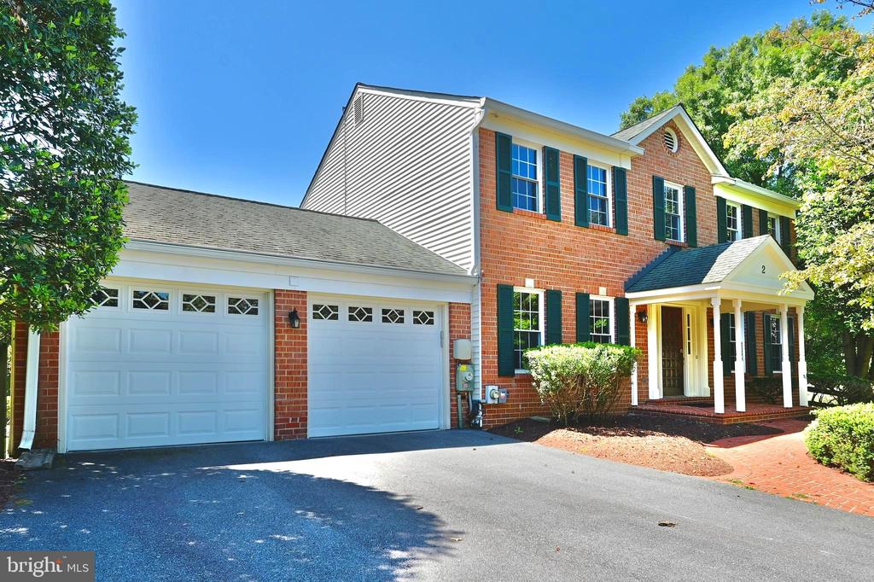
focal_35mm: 21
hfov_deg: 81.2
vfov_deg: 59.5
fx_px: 510
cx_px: 437
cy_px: 291
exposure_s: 1/200
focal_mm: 14
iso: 200
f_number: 9
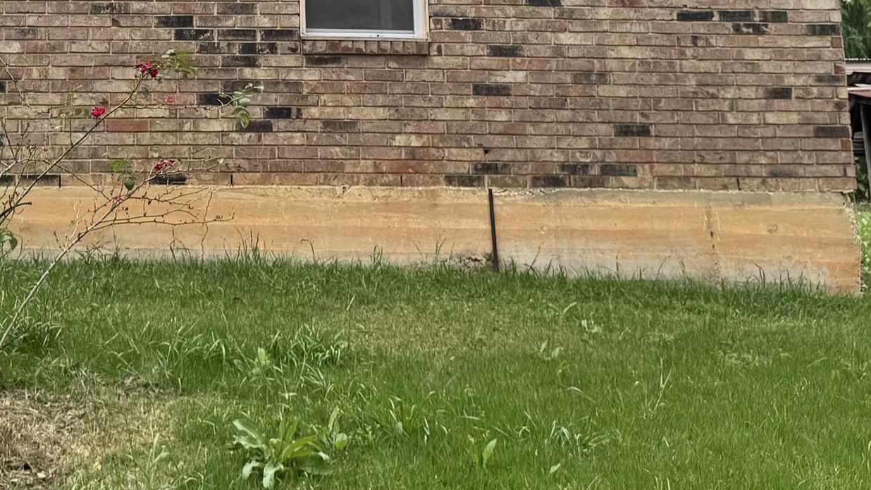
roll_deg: -0.1
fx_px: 1501
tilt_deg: +13.4
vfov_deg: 17.1
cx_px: 174
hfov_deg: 31.5
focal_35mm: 65
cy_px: -204
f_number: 1.78
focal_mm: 6.76
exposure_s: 1/1923
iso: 80
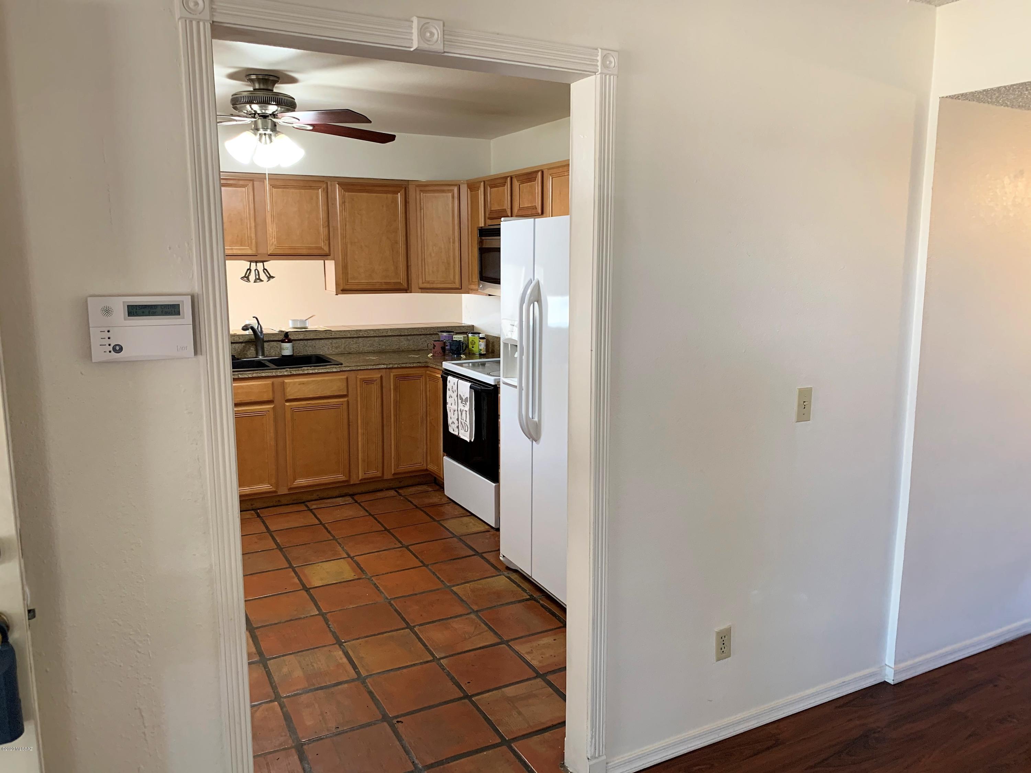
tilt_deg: -7.2
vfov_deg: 53.1
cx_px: 516
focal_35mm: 26
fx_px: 774
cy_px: 386
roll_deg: +0.0
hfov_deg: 67.3
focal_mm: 4.25
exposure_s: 1/60
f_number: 1.8
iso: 125
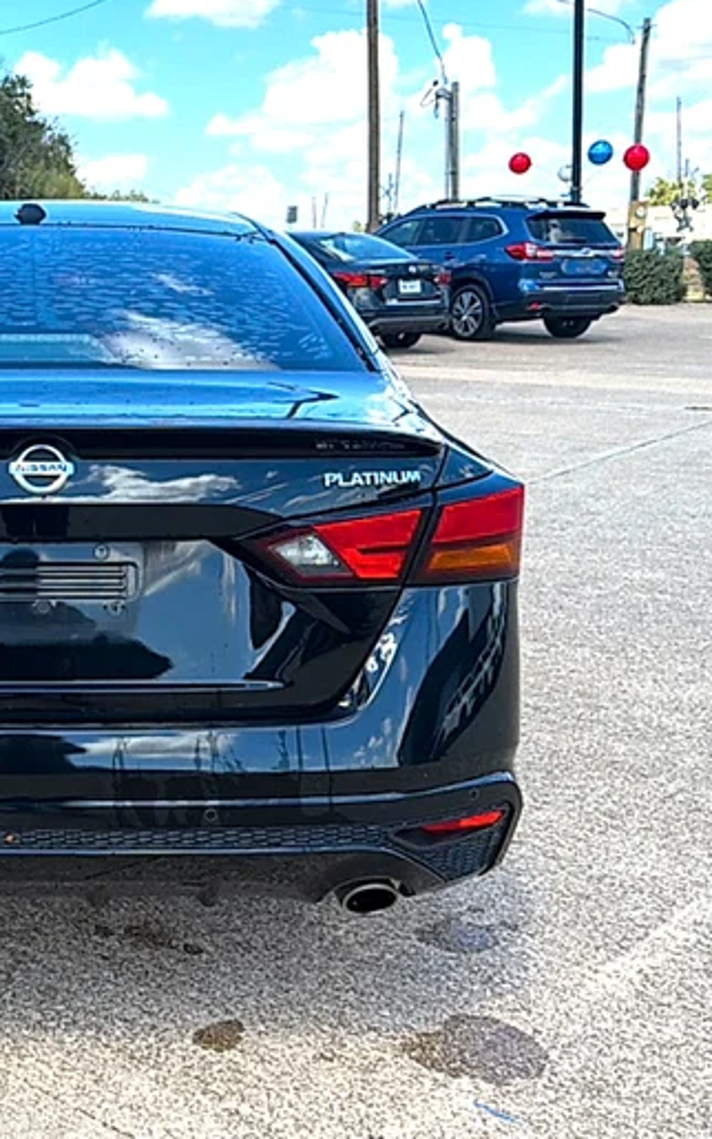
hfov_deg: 32.6
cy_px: 574
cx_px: 4
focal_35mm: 36
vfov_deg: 54.0
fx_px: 1117
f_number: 1.78
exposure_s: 1/1727
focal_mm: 6.76
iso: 80
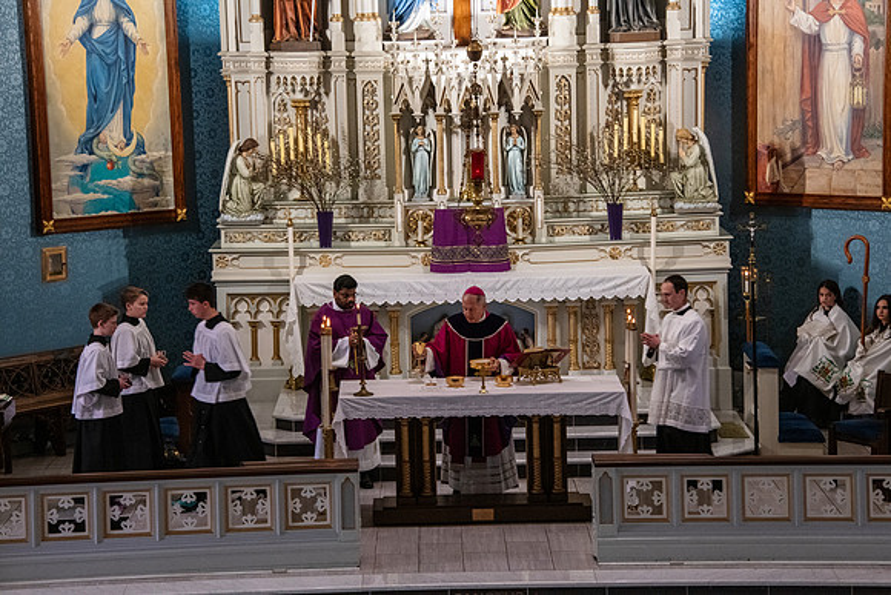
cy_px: 298
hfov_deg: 18.3
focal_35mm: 112
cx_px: 446
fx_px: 2773
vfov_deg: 12.2
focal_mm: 112
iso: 4000
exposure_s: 1/80
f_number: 11
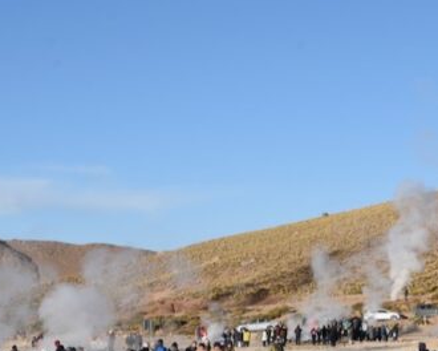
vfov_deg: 11.0
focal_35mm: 140
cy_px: 237
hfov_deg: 13.7
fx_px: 1815
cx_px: 319
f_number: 10
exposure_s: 1/640
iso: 500
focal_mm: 48
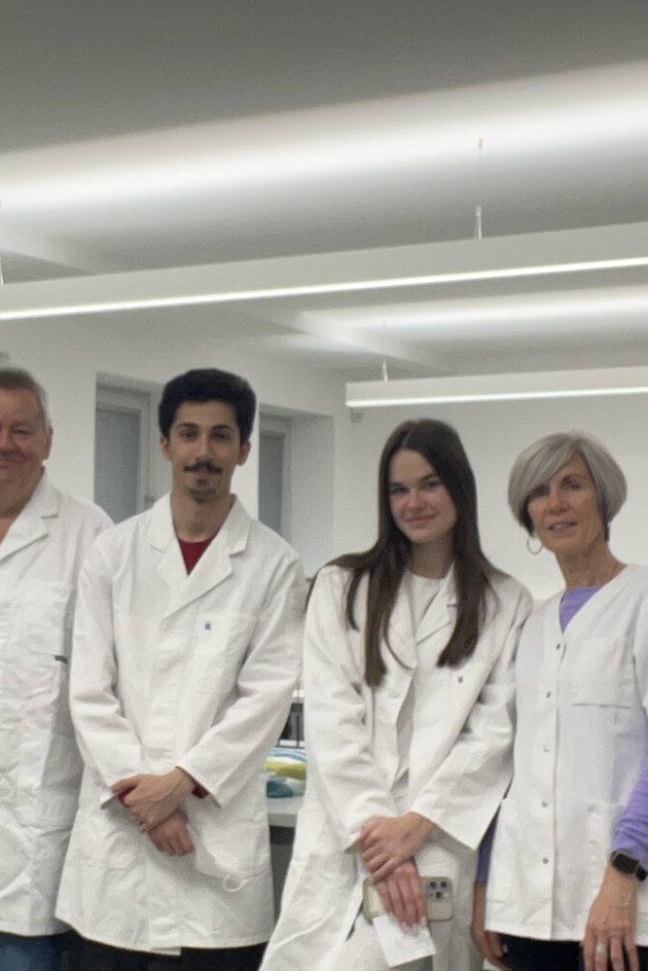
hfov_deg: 21.1
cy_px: 513
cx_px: 153
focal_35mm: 64
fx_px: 1727
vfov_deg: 31.4
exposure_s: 1/100
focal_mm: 2.71
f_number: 2.2
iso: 64
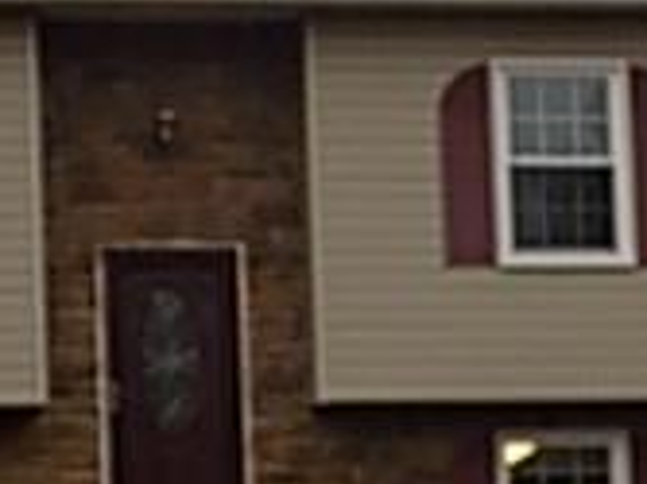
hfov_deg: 8.0
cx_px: 391
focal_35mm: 249
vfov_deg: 6.0
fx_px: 4651
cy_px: 244
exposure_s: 1/50
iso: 80
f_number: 4.1
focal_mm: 11.5
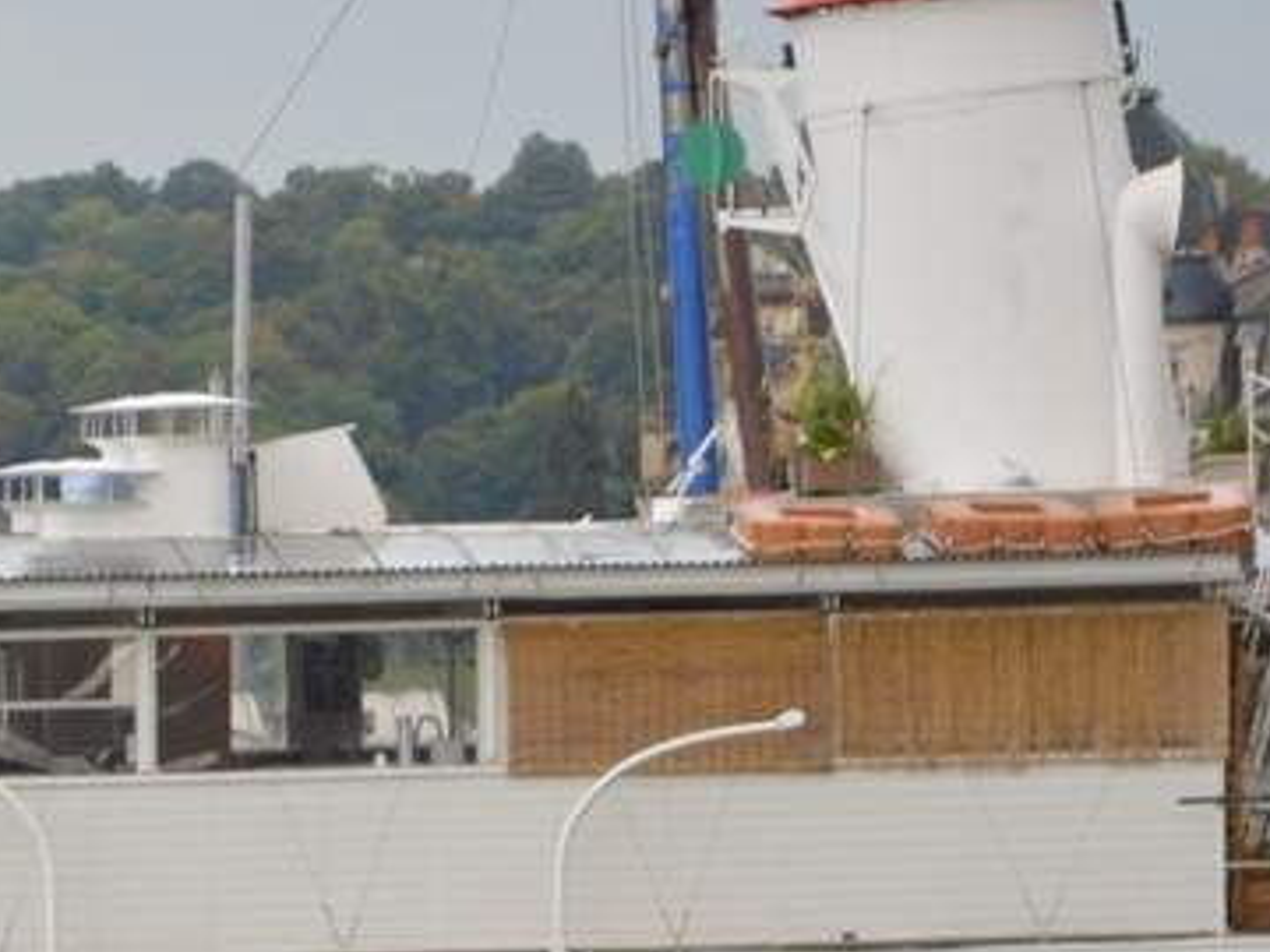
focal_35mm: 430
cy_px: 1112
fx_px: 15789
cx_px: 367
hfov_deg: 4.6
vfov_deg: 3.4
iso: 400
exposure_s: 1/80
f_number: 5.6
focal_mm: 105
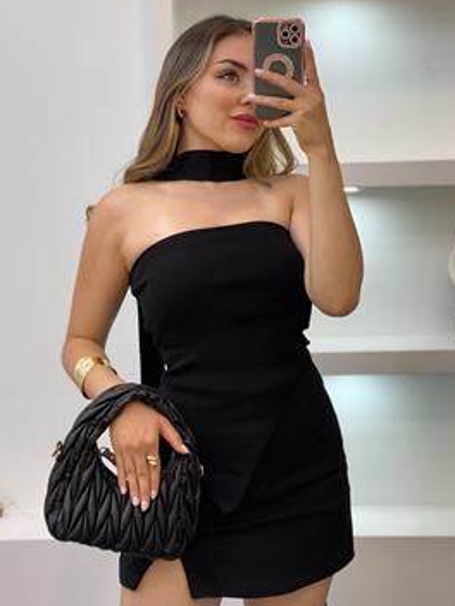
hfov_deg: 24.0
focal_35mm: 61
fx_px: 1069
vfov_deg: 31.7
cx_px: 219
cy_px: 285
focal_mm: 6
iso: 100
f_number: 2
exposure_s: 1/100
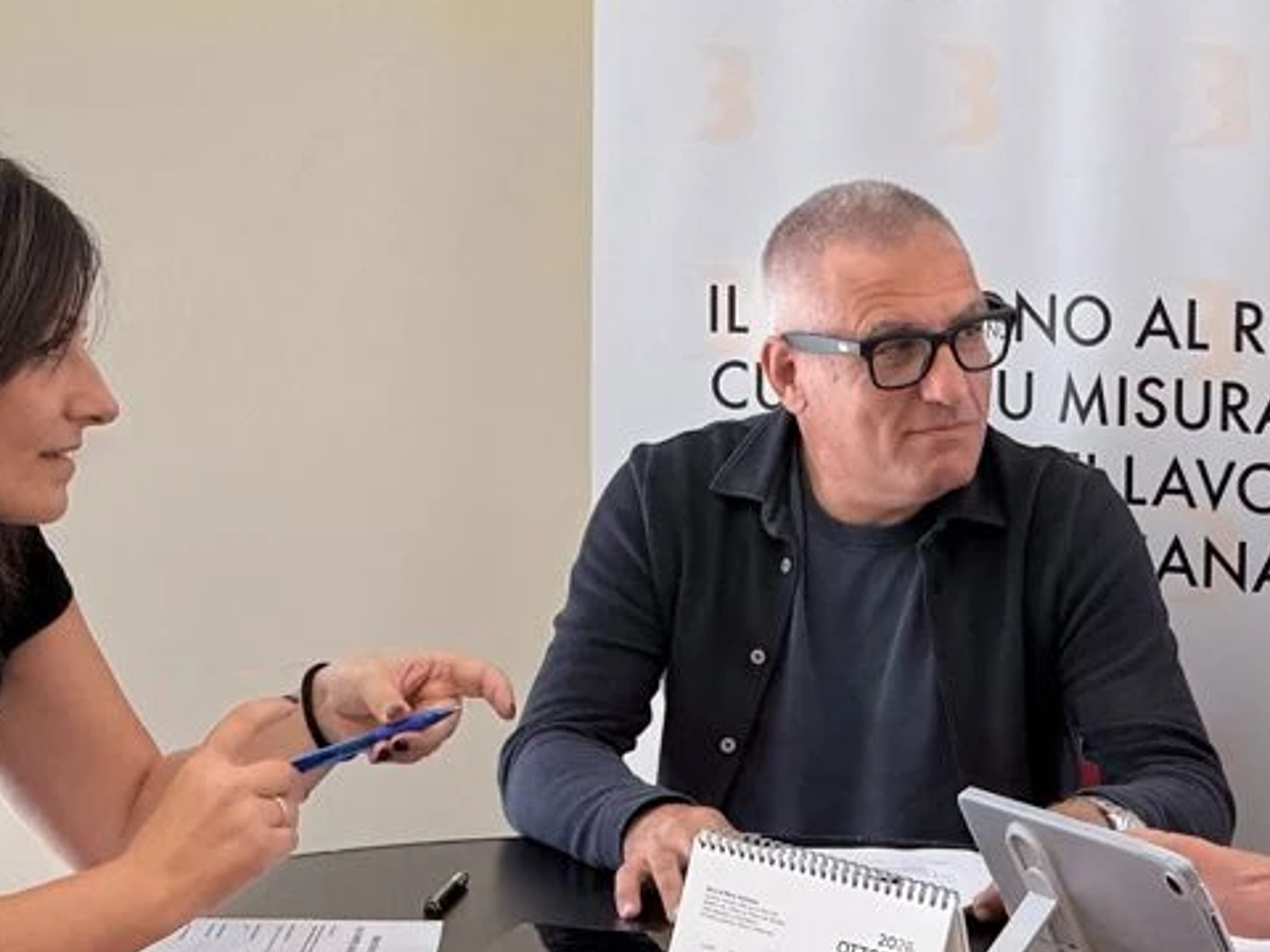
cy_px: 595
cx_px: 831
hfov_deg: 24.3
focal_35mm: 80
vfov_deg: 18.4
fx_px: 2935
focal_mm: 6.76
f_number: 1.78
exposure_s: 1/247
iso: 64
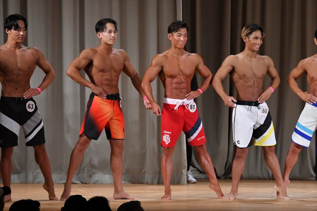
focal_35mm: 240
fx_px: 2112
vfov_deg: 5.7
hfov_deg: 8.6
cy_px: 106
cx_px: 158
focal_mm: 160
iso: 3200
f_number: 5.6
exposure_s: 1/400
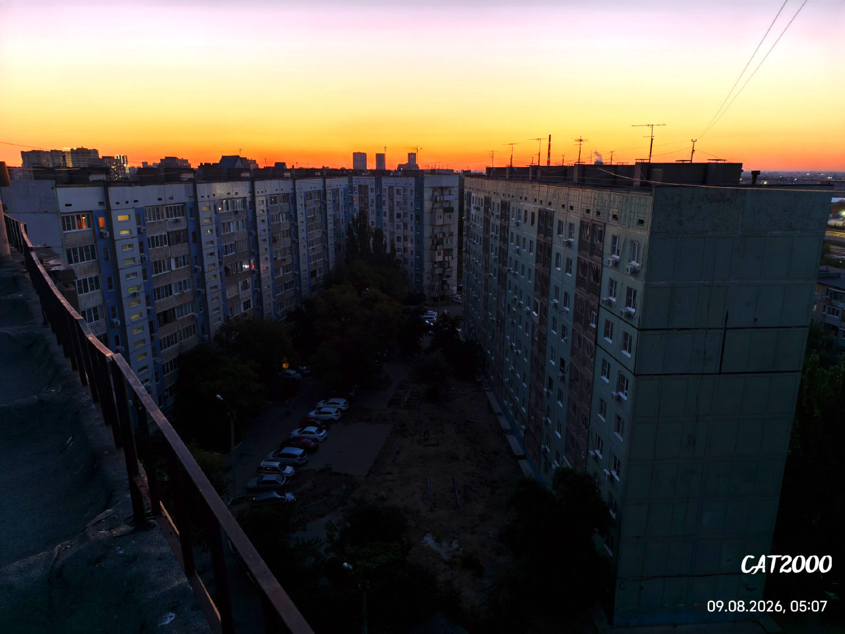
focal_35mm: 23
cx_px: 422
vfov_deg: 58.9
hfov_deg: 73.9
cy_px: 317
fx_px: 561
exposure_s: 1/33.3
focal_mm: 6.54
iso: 680
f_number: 1.57
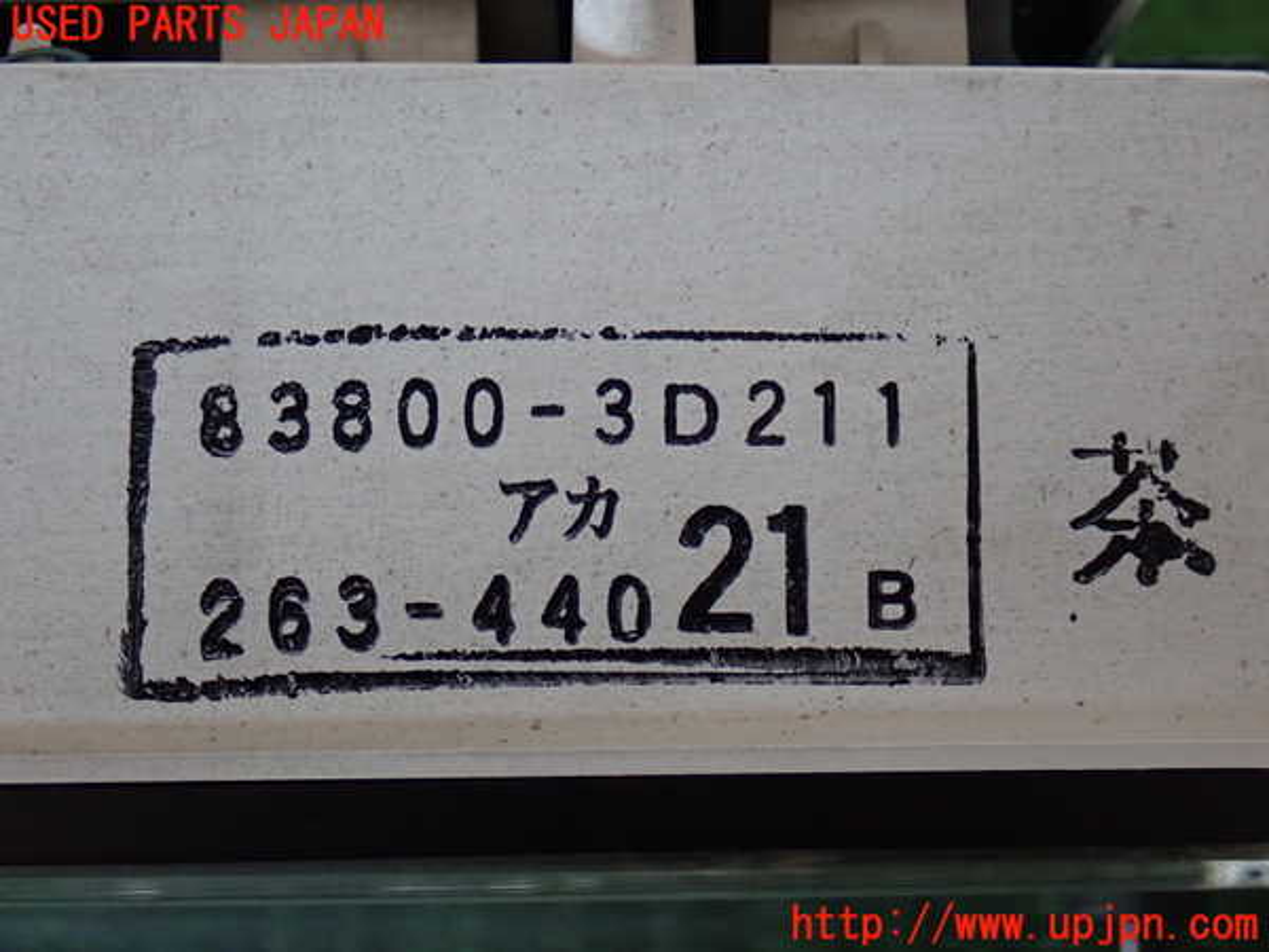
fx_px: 2456
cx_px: 634
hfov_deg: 29.0
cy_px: 476
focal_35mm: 67
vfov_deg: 21.9
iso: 800
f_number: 3.8
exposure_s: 1/60
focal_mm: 11.88
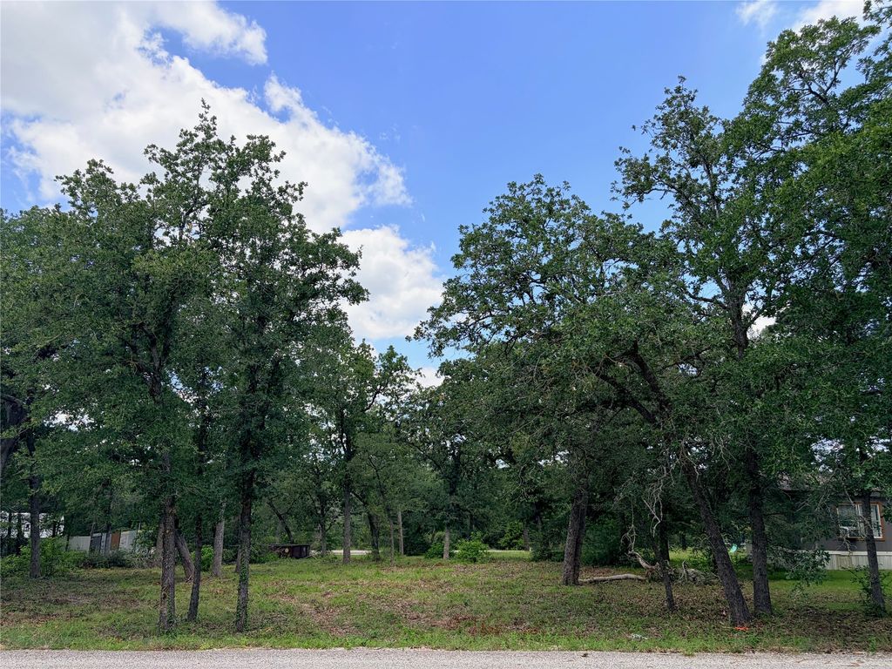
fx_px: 670
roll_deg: -1.3
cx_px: 446
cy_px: 334
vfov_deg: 53.1
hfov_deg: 67.3
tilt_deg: +13.8
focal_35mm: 26
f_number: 1.6
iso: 64
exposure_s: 1/2747
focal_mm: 5.96
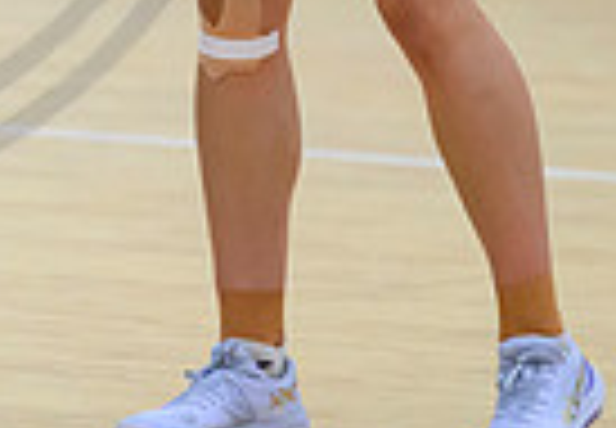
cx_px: -251
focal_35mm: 935
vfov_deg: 1.5
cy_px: -194
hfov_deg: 2.2
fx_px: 16198
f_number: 3.2
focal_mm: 200
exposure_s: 1/1600
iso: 4000
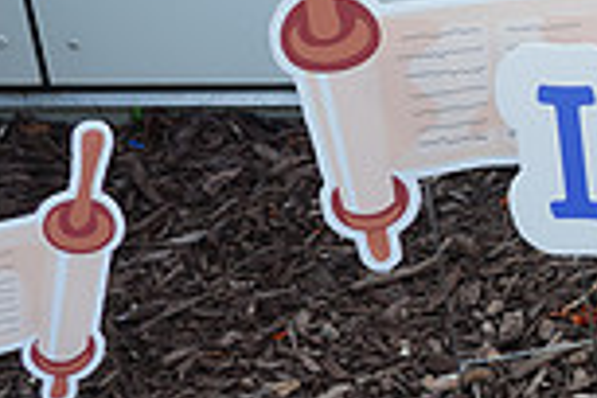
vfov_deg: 10.6
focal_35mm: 129
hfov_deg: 14.3
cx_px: 1026
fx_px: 2139
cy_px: 162
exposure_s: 1/100
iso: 125
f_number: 5.6
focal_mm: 34
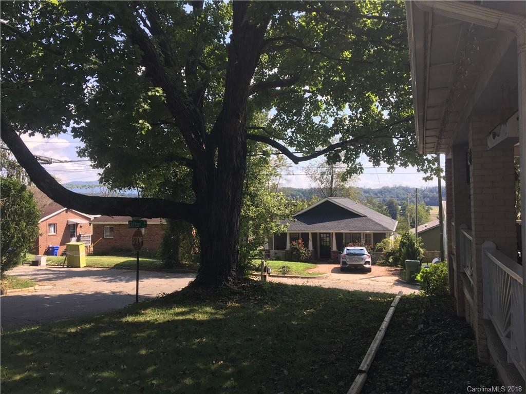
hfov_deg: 61.7
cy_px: 197
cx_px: 263
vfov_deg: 48.2
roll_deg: +0.5
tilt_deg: +1.6
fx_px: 441
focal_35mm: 29
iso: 25
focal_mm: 4.15
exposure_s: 1/605
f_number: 2.2
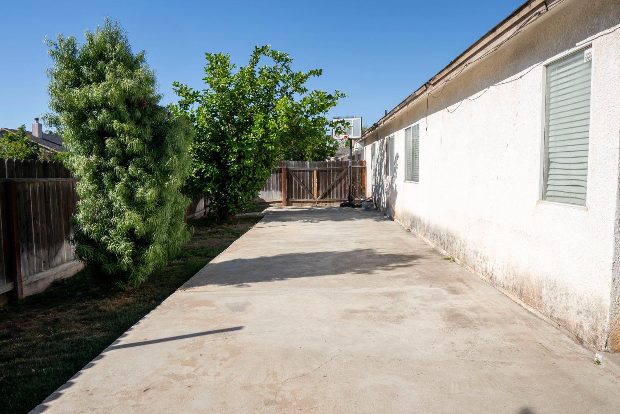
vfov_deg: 53.1
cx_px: 310
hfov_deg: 73.7
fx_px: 413
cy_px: 207
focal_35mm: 24
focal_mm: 16
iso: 100
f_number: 10
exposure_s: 1/250
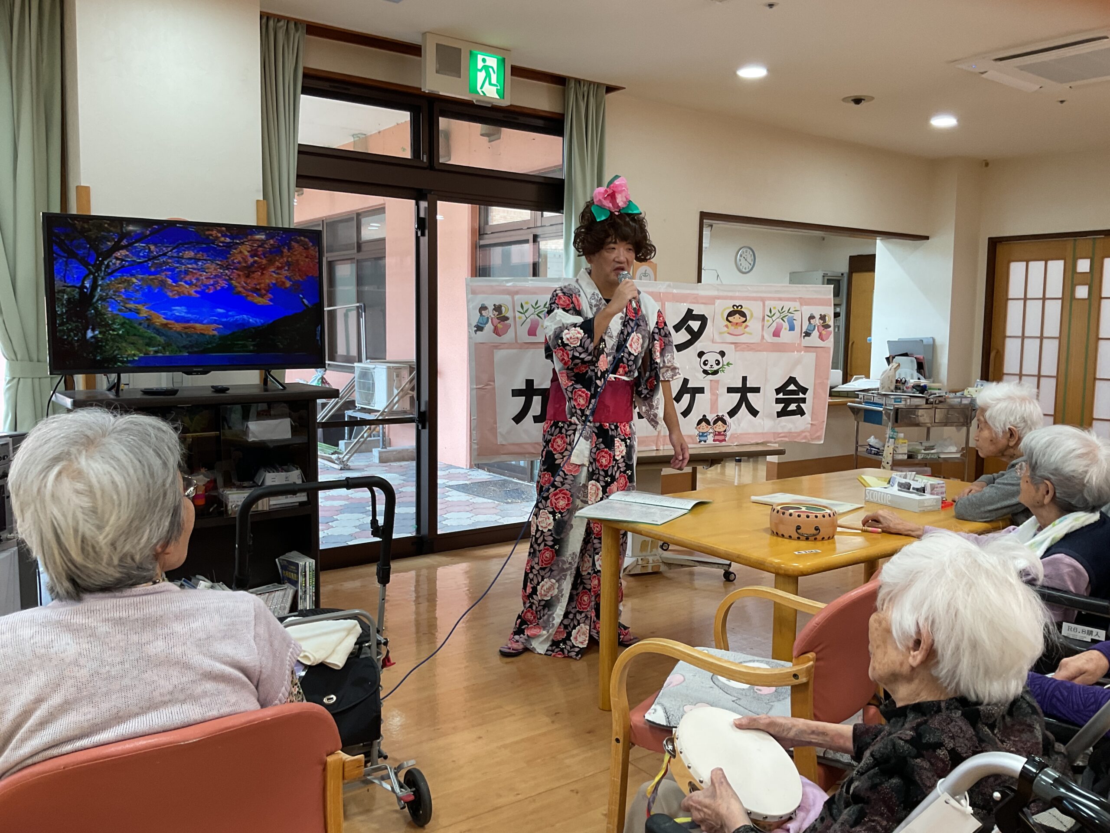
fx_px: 930
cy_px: 416
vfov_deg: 48.2
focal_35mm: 29
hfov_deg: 61.7
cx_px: 555
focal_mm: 3
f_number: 1.8
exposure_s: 1/60
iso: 50
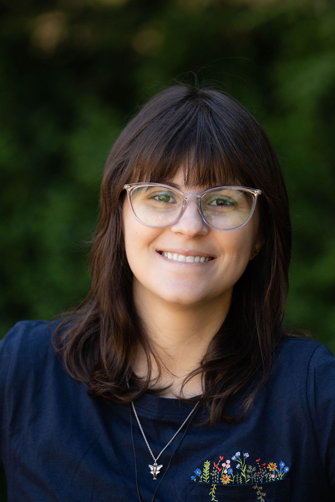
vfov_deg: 8.3
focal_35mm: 247
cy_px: 279
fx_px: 3448
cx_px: 196
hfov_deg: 5.6
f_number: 4
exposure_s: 1/320
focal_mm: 200
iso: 400
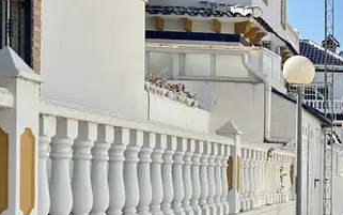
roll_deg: -1.0
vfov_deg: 17.0
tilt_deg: -0.5
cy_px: 178
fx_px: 711
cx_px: 459
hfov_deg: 23.6
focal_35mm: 76
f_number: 1.78
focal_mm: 6.86
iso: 80
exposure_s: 1/4545
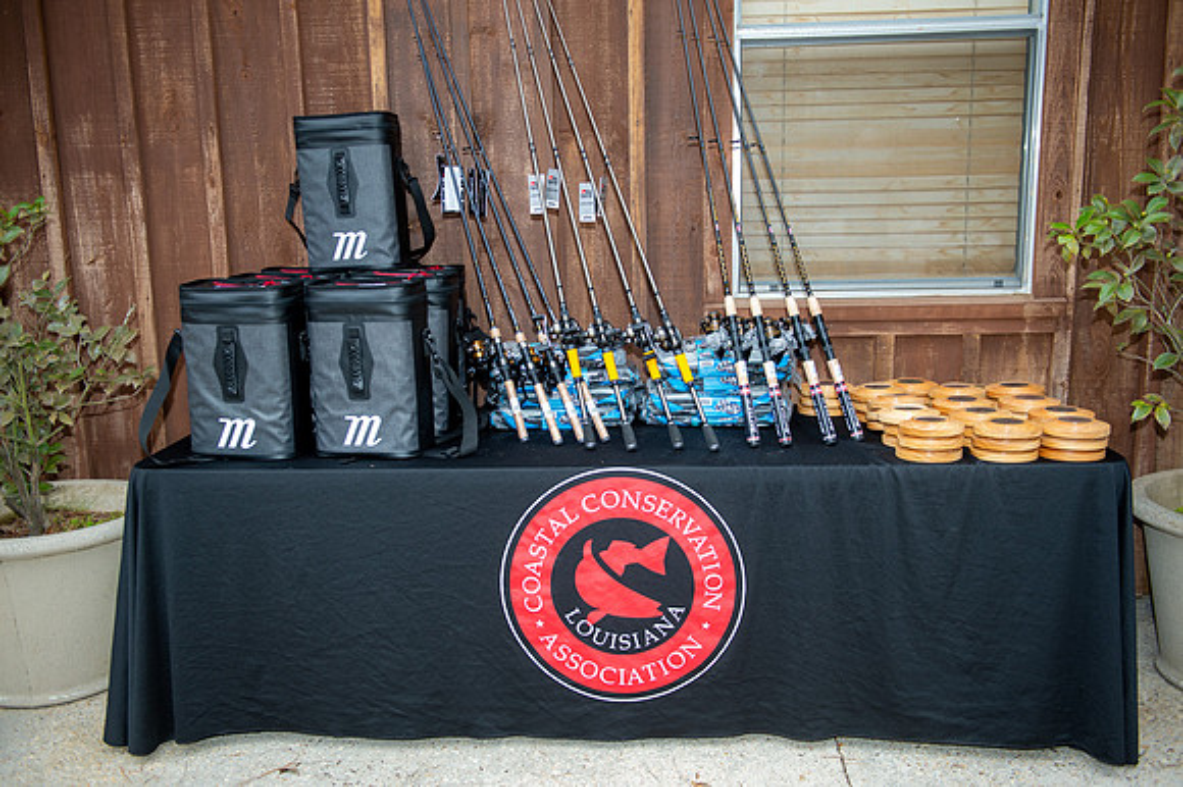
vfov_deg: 38.8
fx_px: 1117
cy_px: 394
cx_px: 592
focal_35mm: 34
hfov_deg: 55.8
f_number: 3.5
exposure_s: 1/100
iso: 400
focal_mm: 34
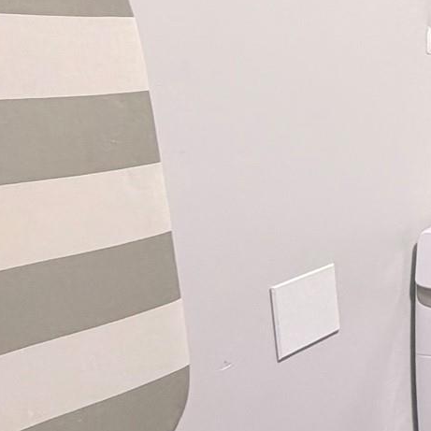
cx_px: 933
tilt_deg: -8.1
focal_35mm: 55
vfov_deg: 30.5
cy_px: 101
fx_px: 775
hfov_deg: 17.4
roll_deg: +0.8
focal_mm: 2.22
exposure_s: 1/120
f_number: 2.2
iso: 200
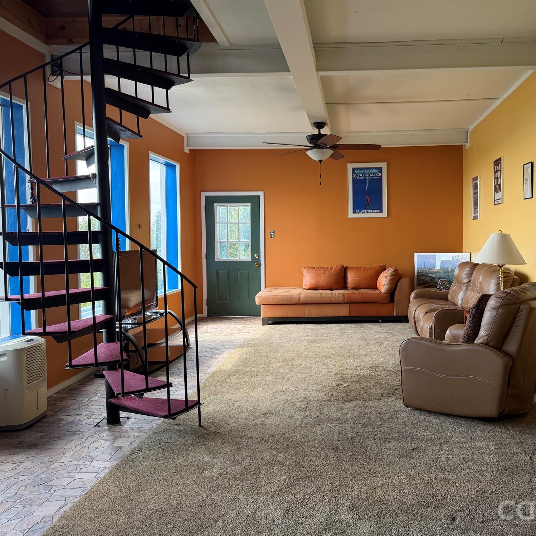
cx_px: 347
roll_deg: +0.9
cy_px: 262
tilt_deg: -3.0
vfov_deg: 55.6
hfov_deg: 54.7
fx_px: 508
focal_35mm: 29
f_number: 1.78
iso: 80
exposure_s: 1/195
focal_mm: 6.76
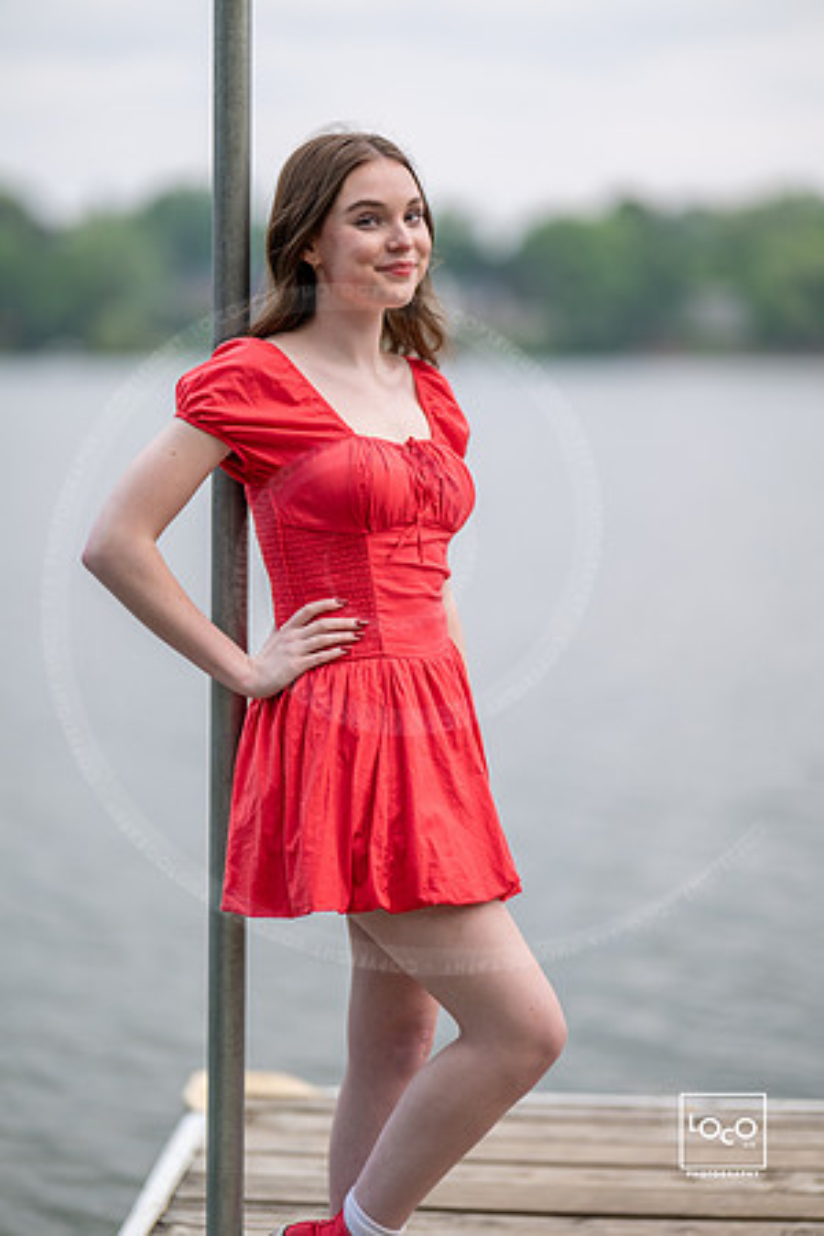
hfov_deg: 16.1
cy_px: 618
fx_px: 2918
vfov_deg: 23.9
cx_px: 412
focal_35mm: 85
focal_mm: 85
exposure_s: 1/320
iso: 100
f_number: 1.2
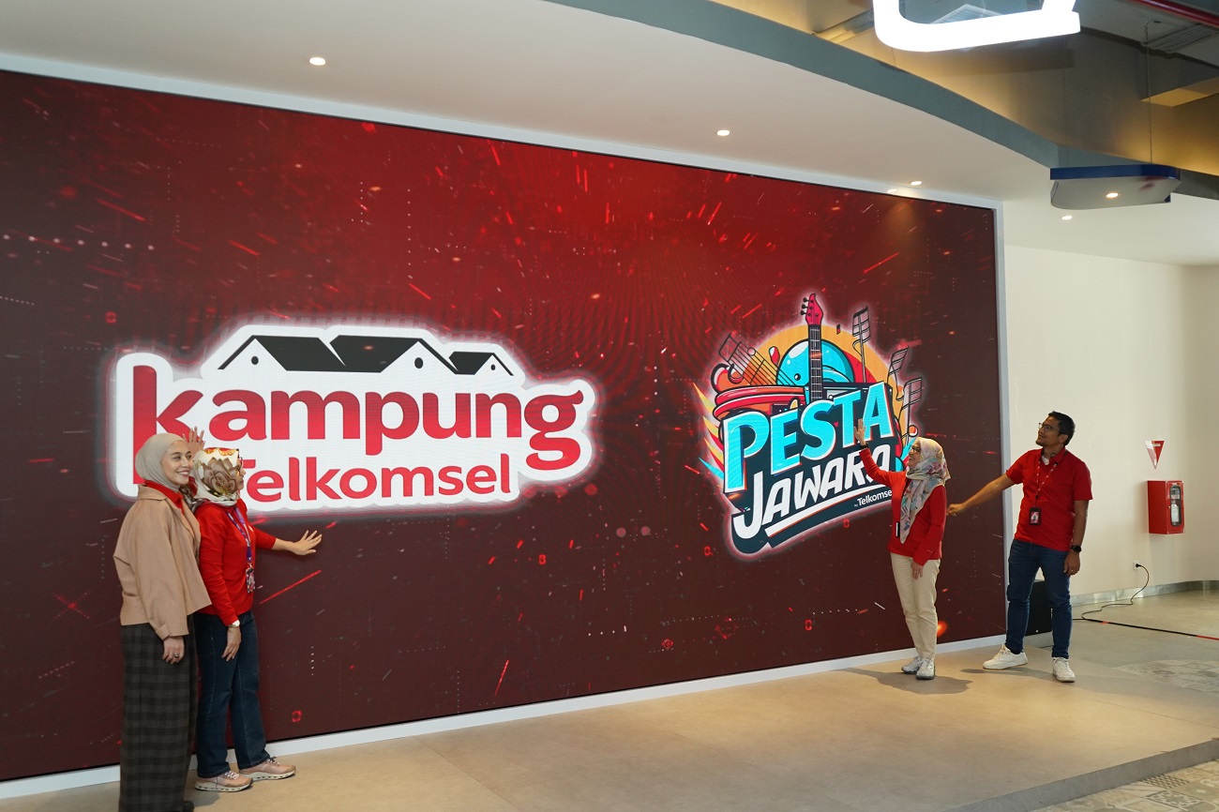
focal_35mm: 31
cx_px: 610
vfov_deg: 42.3
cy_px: 406
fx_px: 1049
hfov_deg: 60.3
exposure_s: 1/160
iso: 2000
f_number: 3.5
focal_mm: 31
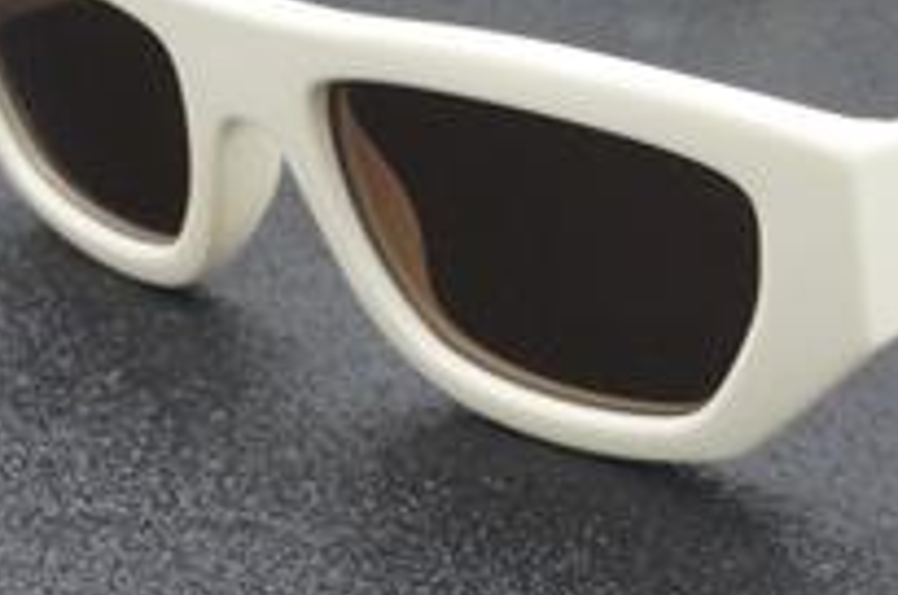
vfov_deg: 11.6
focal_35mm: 117
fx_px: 2914
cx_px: 736
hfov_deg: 17.4
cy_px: 149
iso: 100
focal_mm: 40
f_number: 32
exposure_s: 1
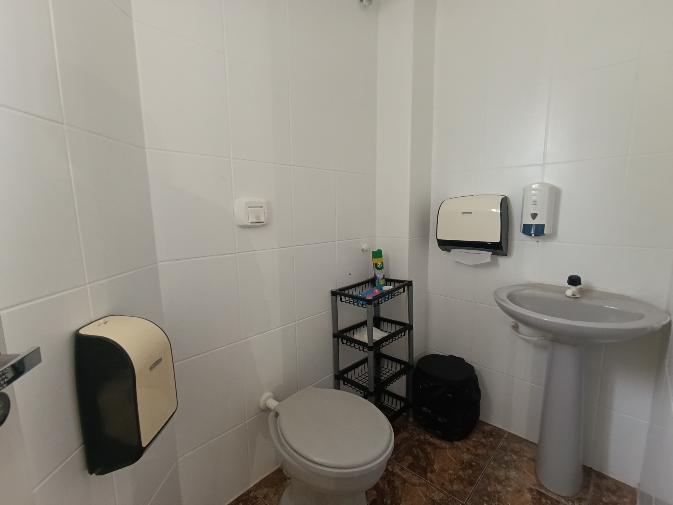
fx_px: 311
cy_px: 252
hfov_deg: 94.5
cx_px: 336
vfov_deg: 78.1
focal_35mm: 16
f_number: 2.2
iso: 250
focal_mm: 1.65
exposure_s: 1/60
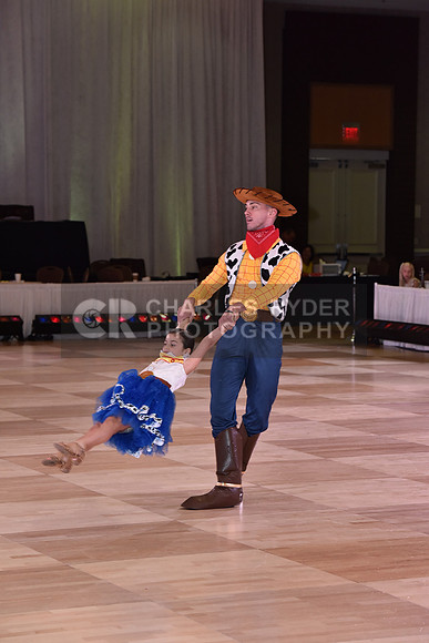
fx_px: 1965
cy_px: 322
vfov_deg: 18.6
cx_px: 214
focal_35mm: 110
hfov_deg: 12.5
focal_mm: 110
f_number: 6.3
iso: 1600
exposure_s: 1/250
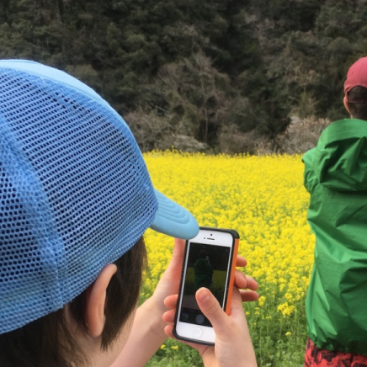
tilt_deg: -8.8
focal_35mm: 47
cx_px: 286
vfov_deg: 36.0
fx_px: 564
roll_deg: +0.8
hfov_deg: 35.1
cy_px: 211
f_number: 2.2
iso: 25
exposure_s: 1/439
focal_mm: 4.15
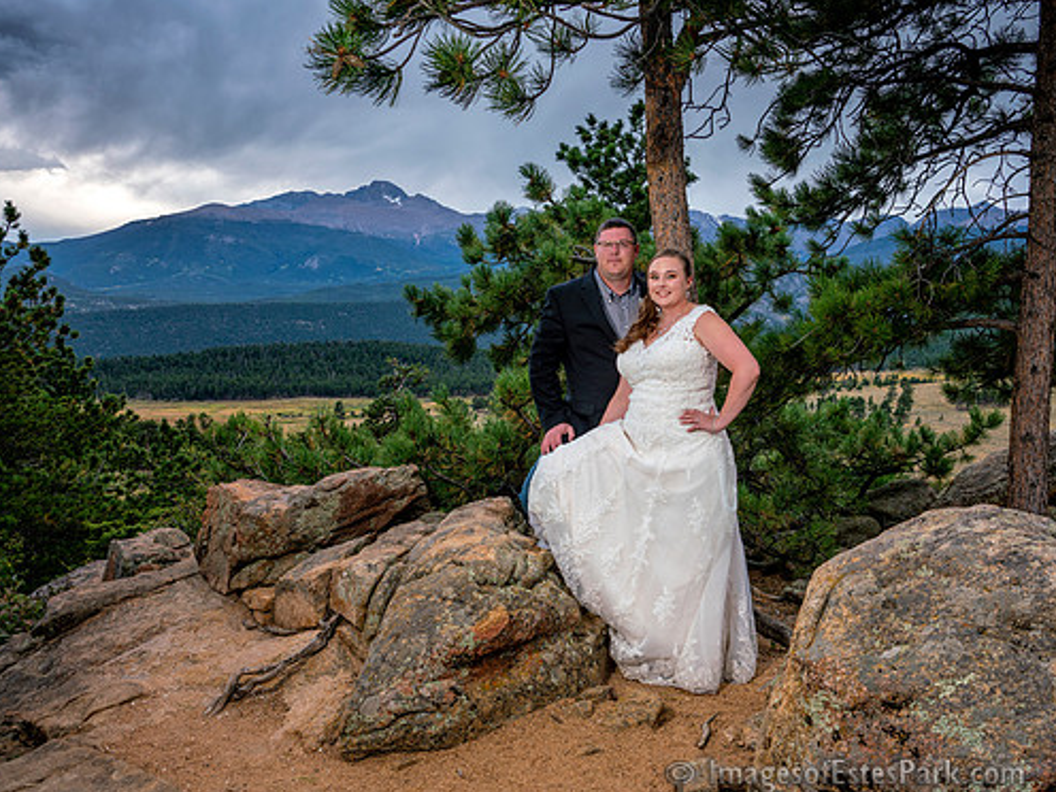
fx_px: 824
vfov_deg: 51.4
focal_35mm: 27
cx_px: 551
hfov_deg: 65.3
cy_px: 391
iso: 100
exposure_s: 1/60
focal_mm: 24
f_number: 6.3
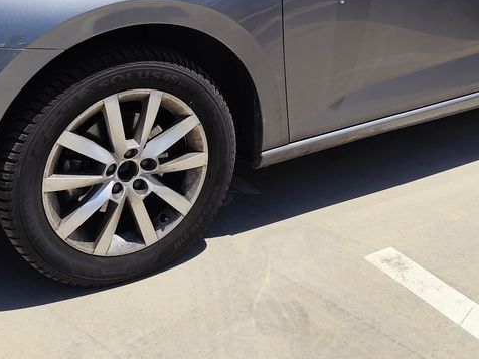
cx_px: 262
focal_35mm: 58
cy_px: -33
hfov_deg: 33.2
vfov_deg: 23.7
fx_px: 803
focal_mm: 6.19
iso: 50
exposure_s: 1/1672
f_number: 1.65
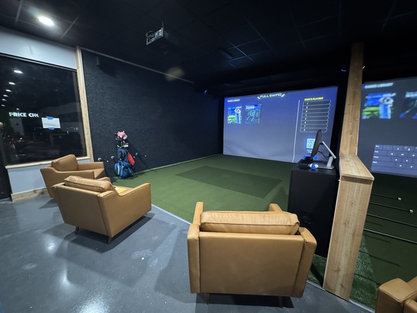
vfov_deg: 85.7
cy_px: 156
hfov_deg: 102.1
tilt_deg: -10.1
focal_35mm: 14
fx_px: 169
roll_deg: -0.2
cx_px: 208
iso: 1250
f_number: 2.2
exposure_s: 1/30
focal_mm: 2.22
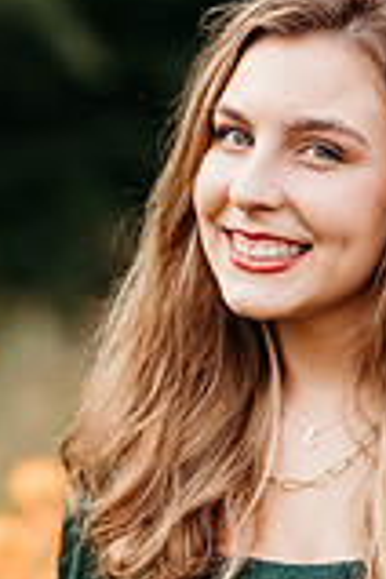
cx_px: 393
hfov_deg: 5.7
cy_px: 357
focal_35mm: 241
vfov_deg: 8.5
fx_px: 3876
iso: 100
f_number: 2.2
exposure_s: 1/500
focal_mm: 85
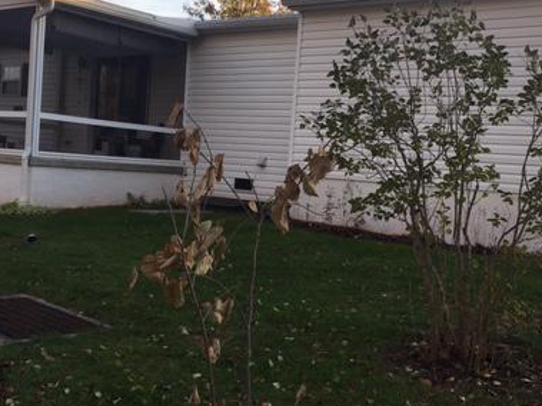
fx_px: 767
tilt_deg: -3.7
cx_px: 295
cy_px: 186
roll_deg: -5.0
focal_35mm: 49
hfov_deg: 38.9
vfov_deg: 29.6
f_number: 2.2
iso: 25
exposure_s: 1/334
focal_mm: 4.15
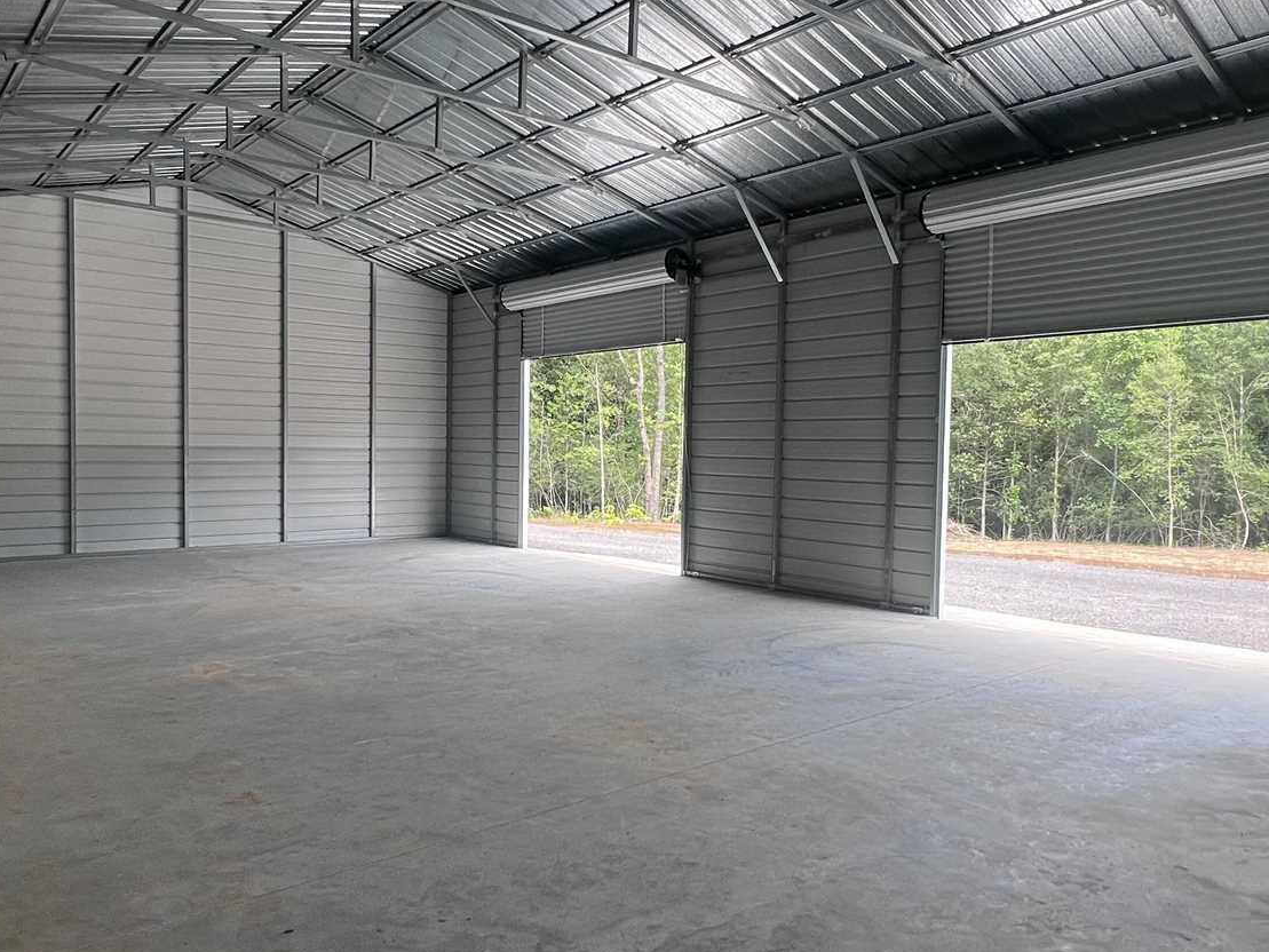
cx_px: 592
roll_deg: -0.6
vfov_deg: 56.8
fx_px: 880
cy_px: 491
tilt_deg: -2.4
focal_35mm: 24
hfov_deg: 71.5
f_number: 1.8
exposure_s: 1/99
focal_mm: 1.57
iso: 40
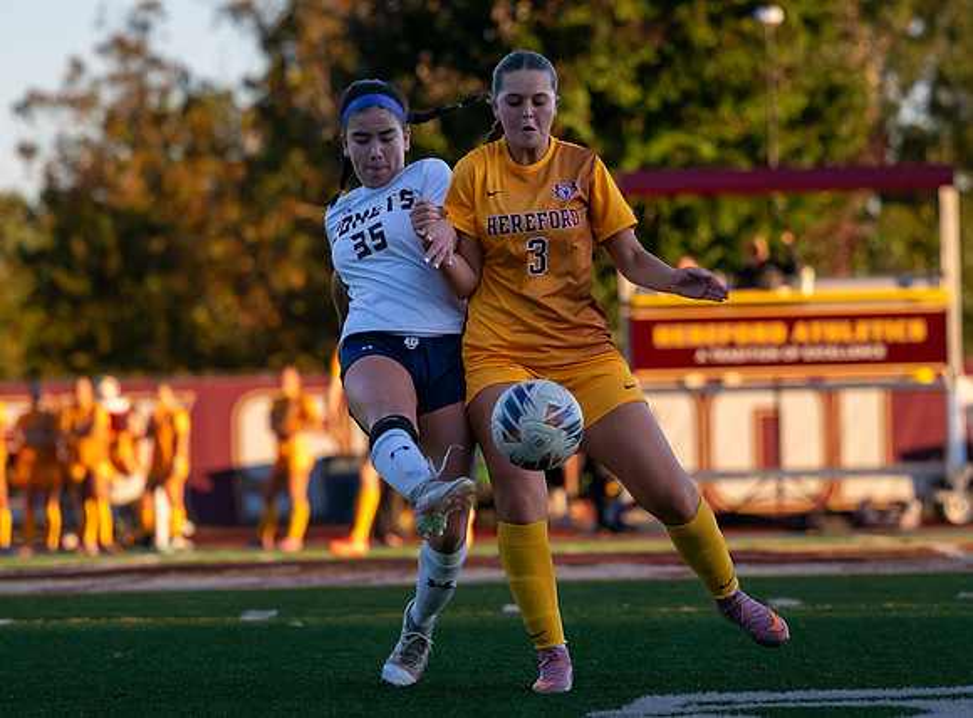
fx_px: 6674
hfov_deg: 8.3
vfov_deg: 6.2
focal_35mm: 239
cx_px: 404
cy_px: 334
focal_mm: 120
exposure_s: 1/3200
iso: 450
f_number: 2.8
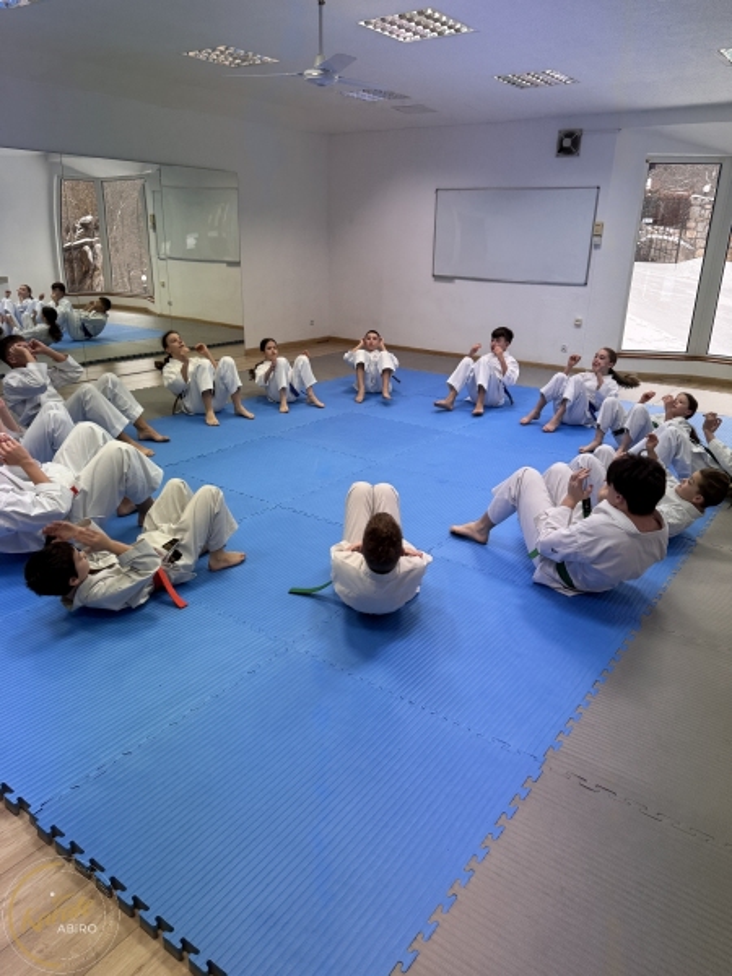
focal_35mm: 24
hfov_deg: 56.8
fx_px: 677
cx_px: 366
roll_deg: -1.2
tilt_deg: -18.7
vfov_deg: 71.6
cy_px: 488
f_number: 1.78
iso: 64
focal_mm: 6.76
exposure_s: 1/100
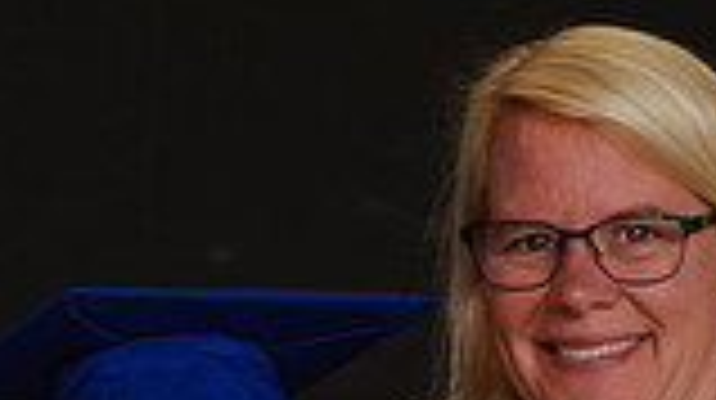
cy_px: 871
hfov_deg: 6.7
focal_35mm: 322
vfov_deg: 3.7
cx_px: 187
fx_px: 6106
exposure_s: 1/125
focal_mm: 44.1
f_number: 4
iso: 800
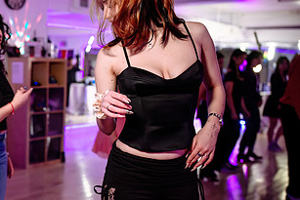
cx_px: 9
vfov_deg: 24.1
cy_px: 128
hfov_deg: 33.1
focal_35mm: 56
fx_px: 467
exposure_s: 1/200
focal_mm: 28
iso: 1600
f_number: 2
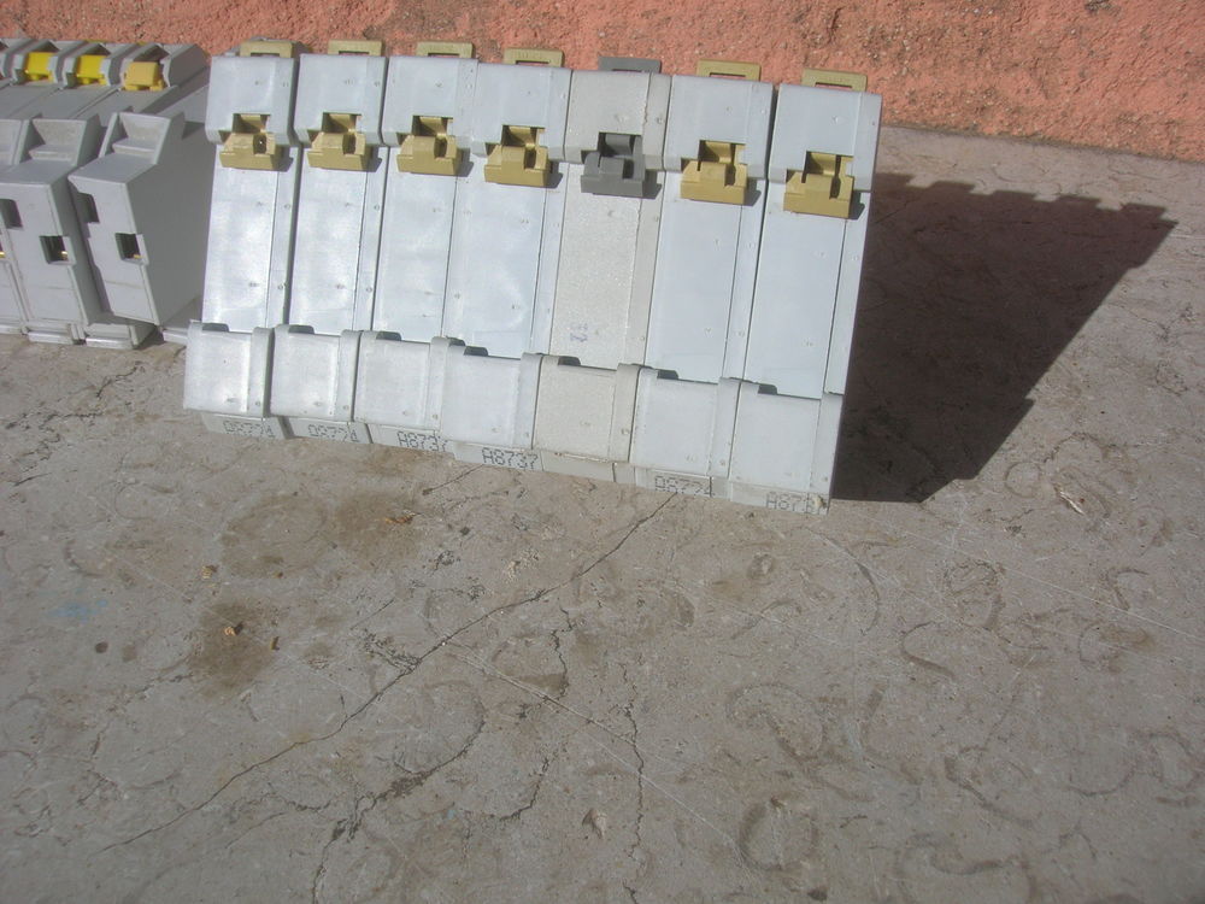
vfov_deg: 41.8
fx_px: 1184
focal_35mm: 34
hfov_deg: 54.0
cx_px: 602
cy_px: 452
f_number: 4.9
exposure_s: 1/950
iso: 50
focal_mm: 5.7
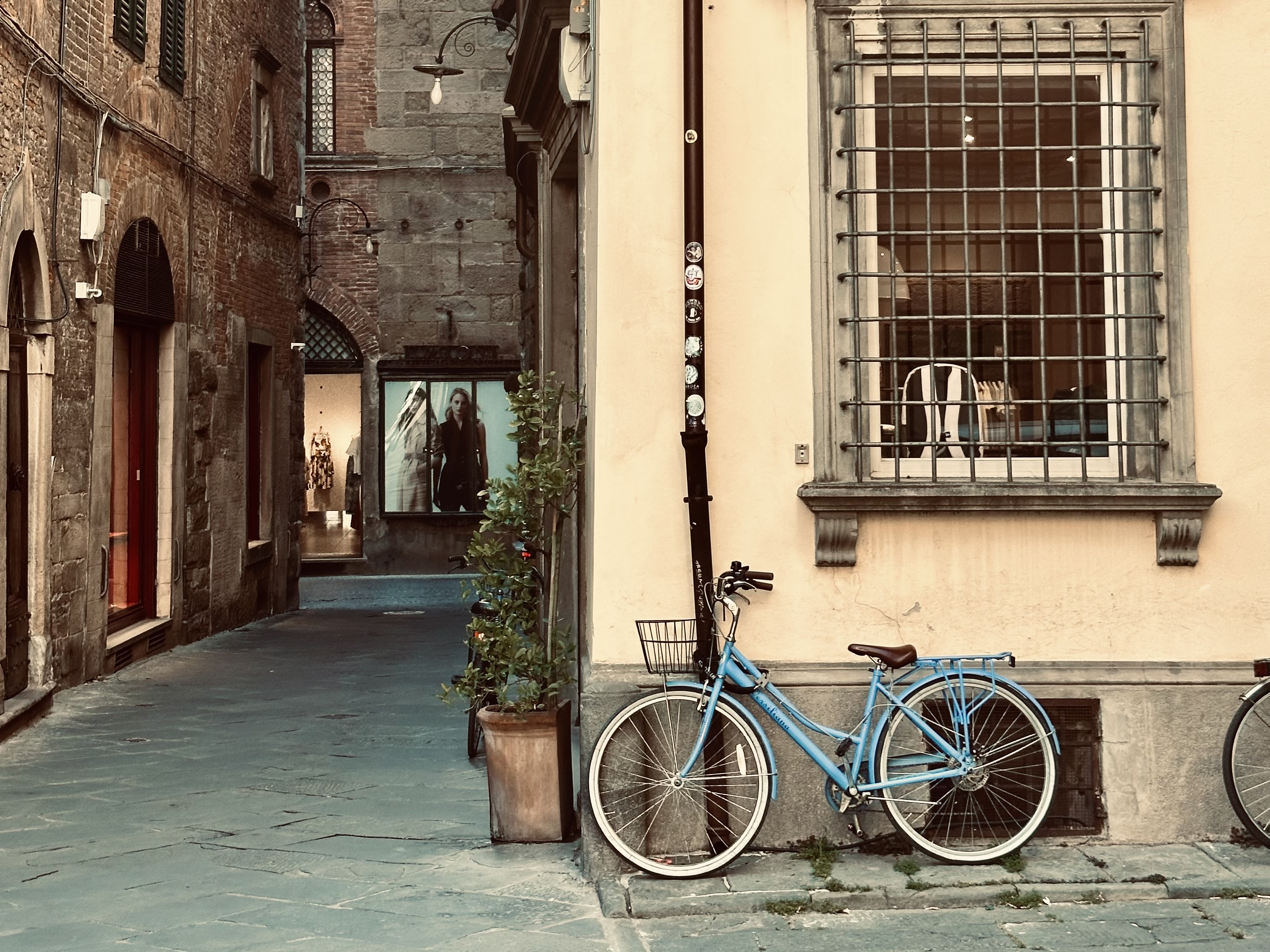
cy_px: 476
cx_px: 635
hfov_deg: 39.7
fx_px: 1761
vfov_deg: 30.3
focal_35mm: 48
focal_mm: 6.86
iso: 64
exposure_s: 1/426
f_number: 1.78
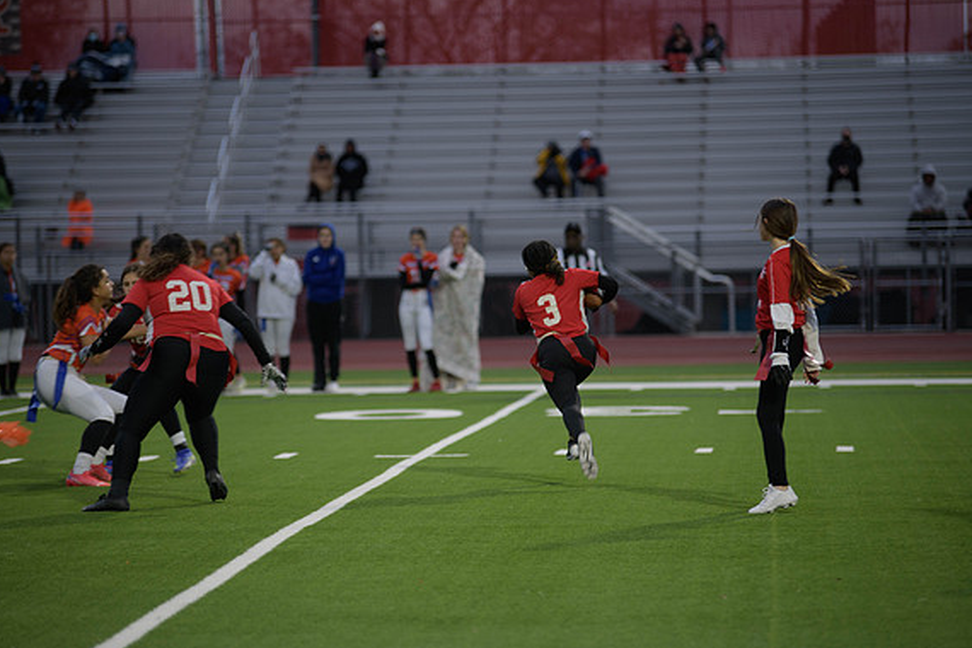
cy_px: 321
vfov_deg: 8.2
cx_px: 484
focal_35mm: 168
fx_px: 4536
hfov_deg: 12.2
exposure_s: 1/200
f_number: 2.8
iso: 320
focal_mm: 165
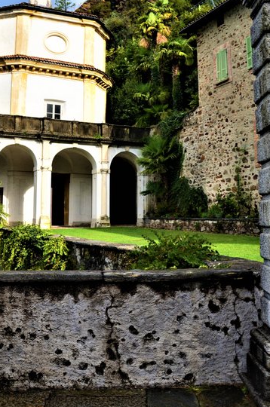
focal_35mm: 40
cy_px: 135
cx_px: 136
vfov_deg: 47.7
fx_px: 452
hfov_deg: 33.3
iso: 320
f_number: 9
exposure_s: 1/125
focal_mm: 18
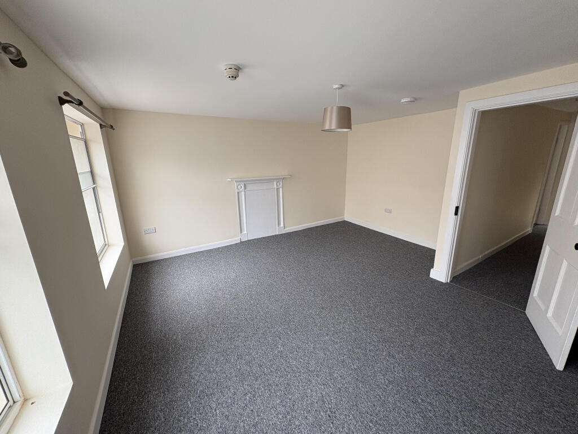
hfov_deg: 102.1
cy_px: 217
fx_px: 234
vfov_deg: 85.7
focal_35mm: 14
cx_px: 289
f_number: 2.2
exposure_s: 1/99
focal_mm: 2.22
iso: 125
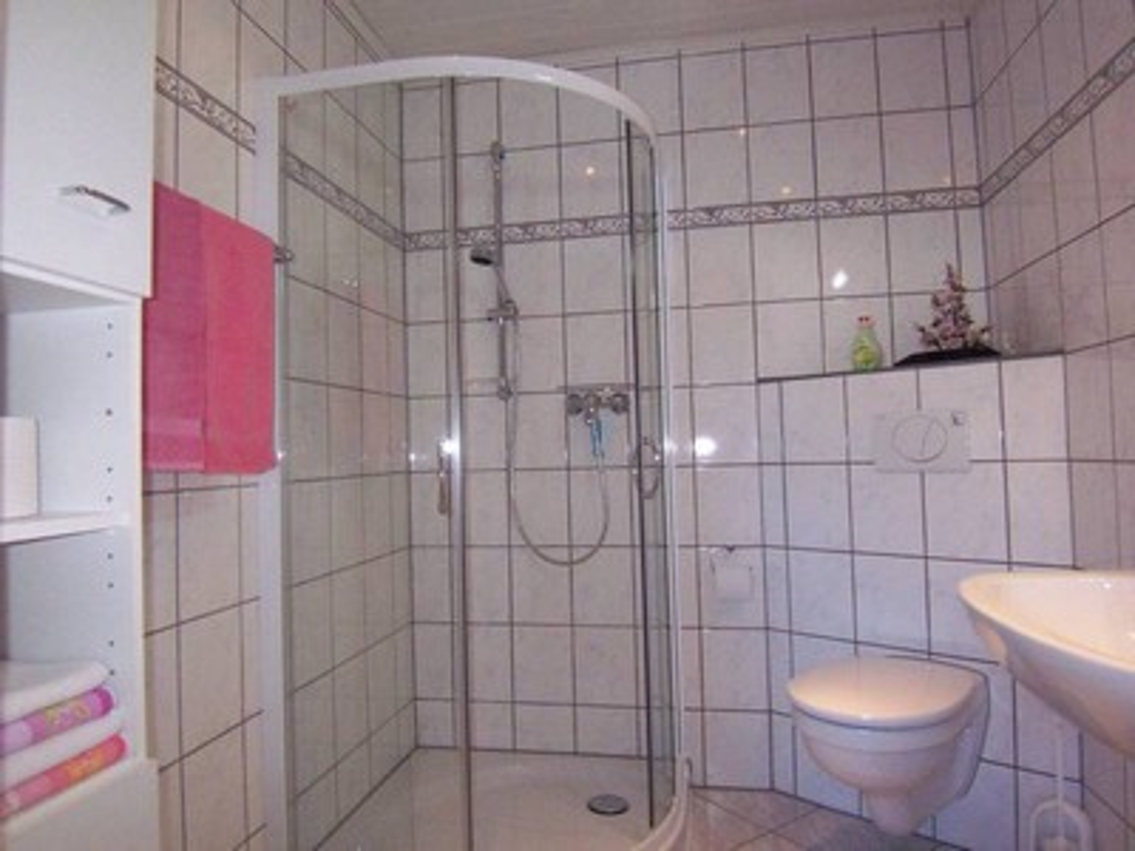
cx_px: 568
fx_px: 754
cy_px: 426
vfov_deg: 58.9
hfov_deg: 73.9
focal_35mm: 23
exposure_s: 1/30
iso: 200
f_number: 2.8
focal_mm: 3.8
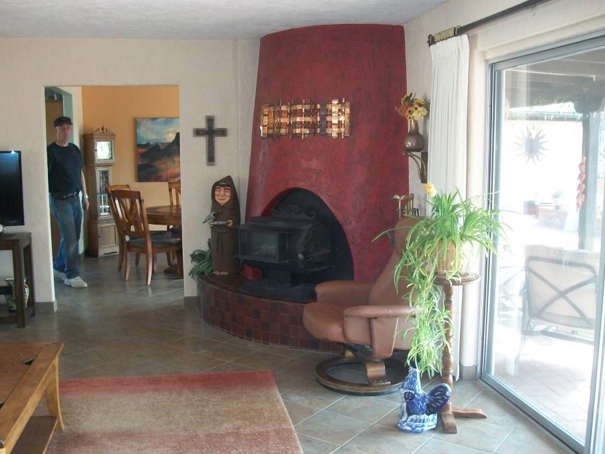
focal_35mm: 36
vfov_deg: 39.7
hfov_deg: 51.3
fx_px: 629
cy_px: 241
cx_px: 289
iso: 160
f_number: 2.9
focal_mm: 5.7
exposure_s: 1/30
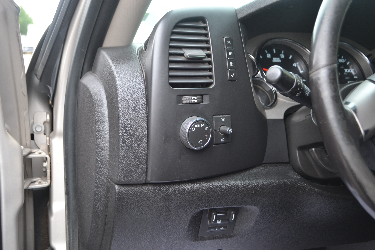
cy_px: 125
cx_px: 188
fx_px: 406
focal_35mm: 39
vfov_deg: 34.2
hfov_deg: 49.6
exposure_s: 1/60
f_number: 4.2
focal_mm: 26
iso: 400
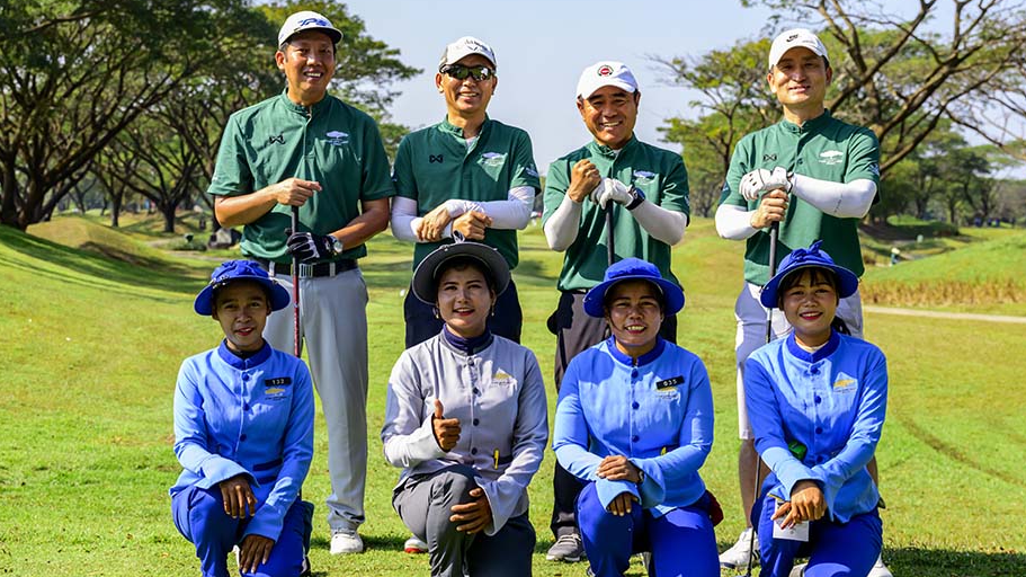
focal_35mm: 53
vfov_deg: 22.6
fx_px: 1442
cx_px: 536
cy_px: 308
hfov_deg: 39.2
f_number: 5
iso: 1000
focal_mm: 48
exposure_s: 1/1600
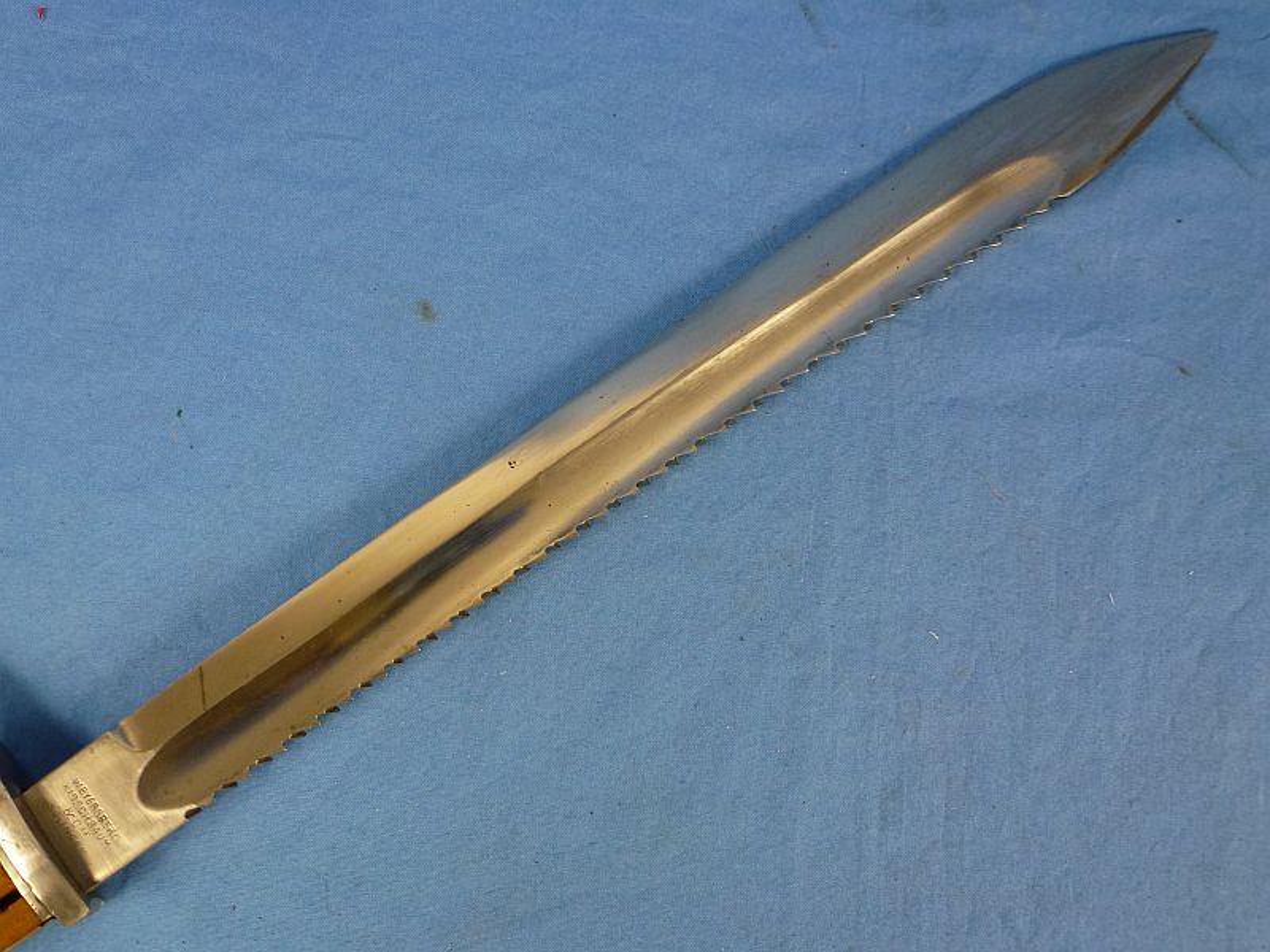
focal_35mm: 30
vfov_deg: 46.8
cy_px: 476
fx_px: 1101
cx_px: 635
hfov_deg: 60.0
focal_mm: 5.4
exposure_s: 1/60
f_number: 3.5
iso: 250
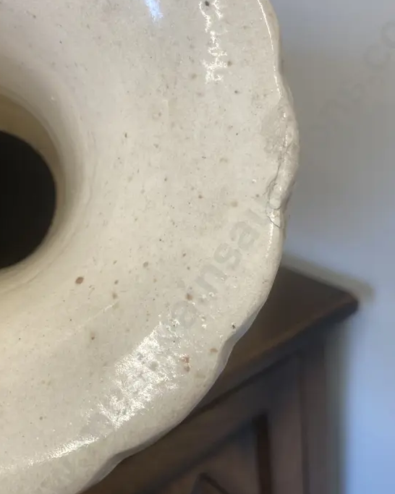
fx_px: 599
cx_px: 221
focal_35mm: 41
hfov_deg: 36.4
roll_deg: +5.6
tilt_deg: -24.8
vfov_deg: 44.8
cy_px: 264
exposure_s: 1/100
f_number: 1.8
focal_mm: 3.99
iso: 50
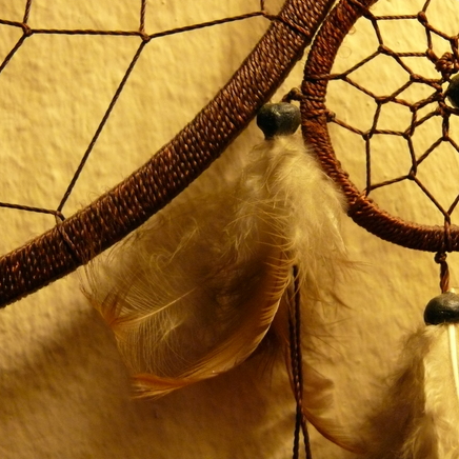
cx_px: 247
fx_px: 855
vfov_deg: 30.0
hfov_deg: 30.0
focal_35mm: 57
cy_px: 228
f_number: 3.2
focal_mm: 10.2
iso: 400
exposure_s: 1/25
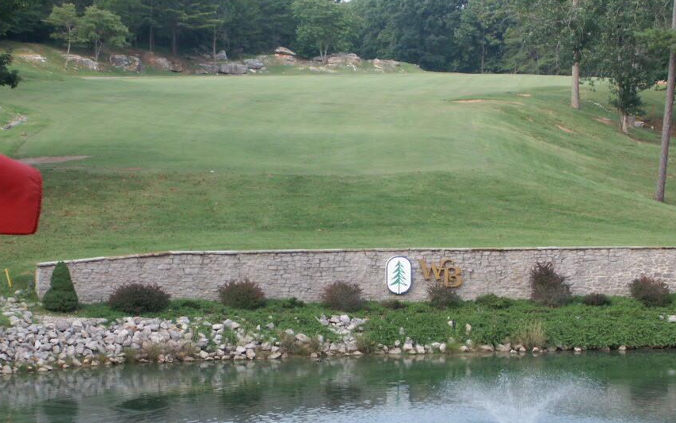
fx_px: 2432
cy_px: 269
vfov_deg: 9.9
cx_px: 269
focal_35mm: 132
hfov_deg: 15.8
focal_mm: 20.71
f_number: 8
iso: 100
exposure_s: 1/60
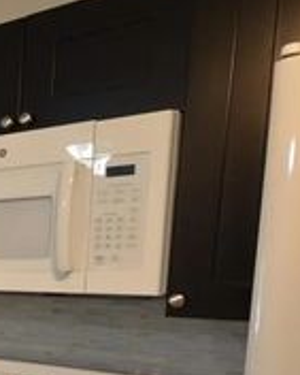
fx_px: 566
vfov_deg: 34.9
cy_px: 326
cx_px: -200
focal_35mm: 51
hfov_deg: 22.0
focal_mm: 10
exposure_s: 1/60
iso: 560
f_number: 4
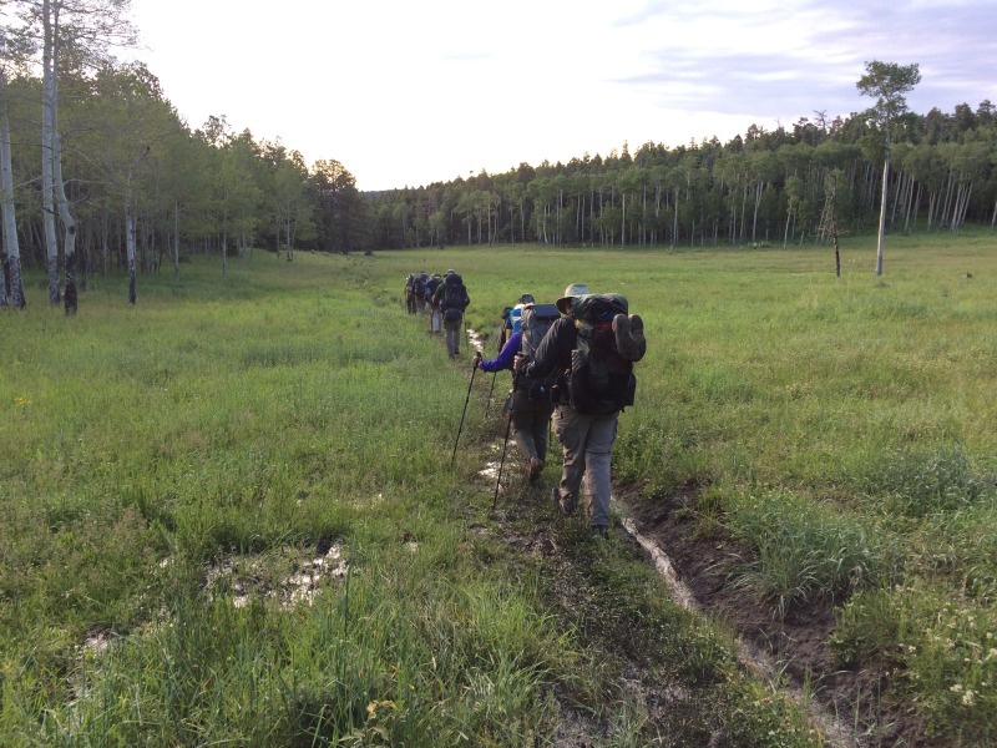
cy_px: 374
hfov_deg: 61.7
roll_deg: +0.7
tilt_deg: -13.3
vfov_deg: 48.2
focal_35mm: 29
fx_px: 835
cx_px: 498
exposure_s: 1/120
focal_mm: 4.15
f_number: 2.2
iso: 50
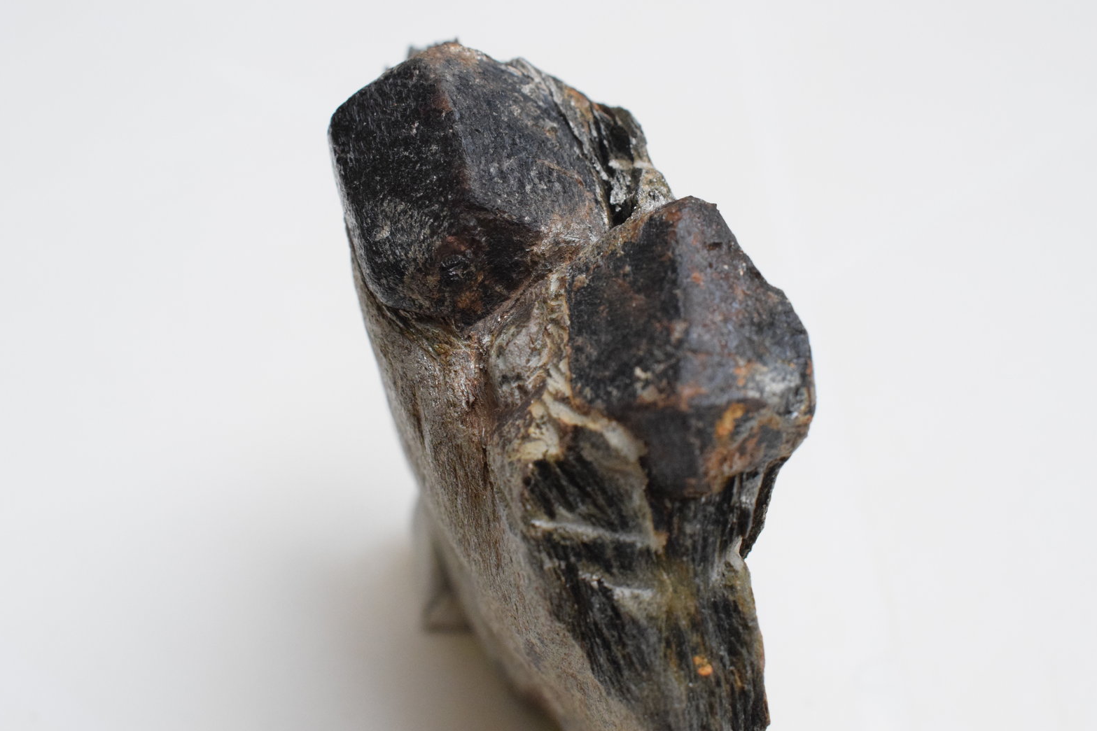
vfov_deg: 27.5
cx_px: 553
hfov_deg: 40.3
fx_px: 1493
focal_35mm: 49
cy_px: 372
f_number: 10
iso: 3200
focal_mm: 32
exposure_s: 1/100
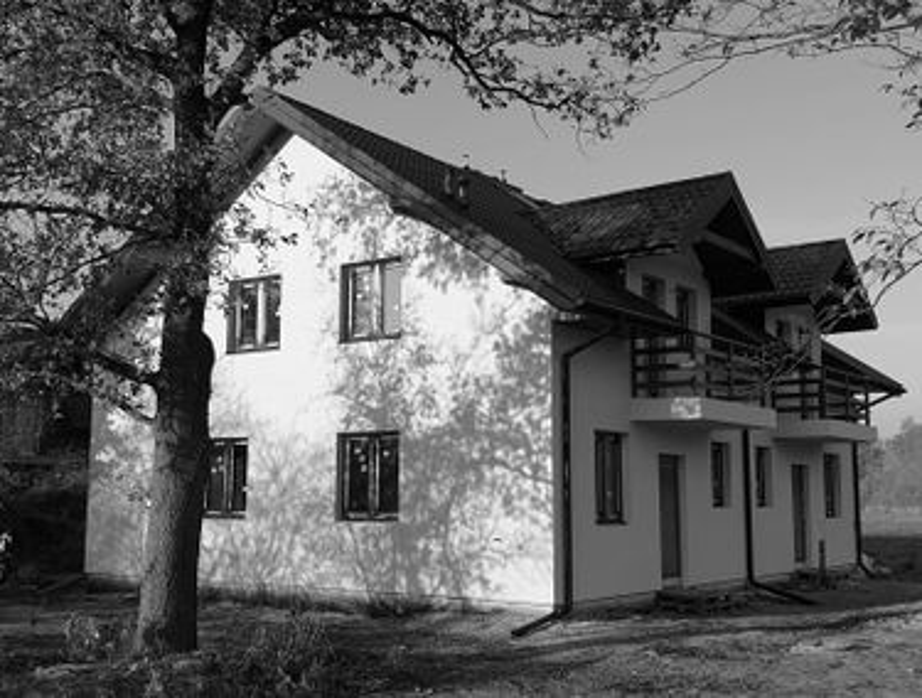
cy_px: 349
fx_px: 695
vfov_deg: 53.3
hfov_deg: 67.1
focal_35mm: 26
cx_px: 461
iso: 50
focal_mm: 4.3
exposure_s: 1/888
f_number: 2.4
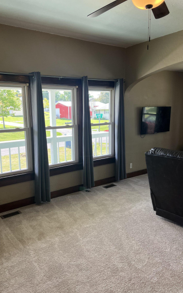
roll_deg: +1.2
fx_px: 223
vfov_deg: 66.5
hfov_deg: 44.4
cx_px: 78
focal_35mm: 28
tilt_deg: -9.2
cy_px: 147
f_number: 1.5
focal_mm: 5.7
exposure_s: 1/164
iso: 50
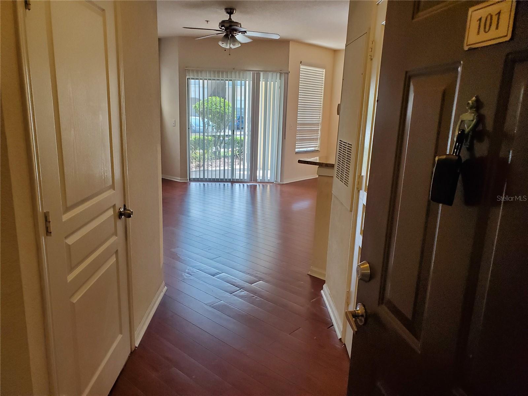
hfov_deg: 67.3
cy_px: 198
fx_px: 397
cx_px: 264
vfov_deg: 53.1
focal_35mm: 26
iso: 320
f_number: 2.4
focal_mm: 4.3
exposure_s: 1/120
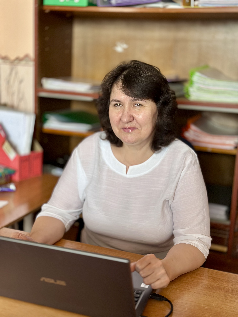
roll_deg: -3.6
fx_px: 440
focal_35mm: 48
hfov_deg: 30.3
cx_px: 119
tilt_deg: -13.2
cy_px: 158
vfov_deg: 39.7
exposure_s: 1/60
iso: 320
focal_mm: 6.86
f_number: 1.78
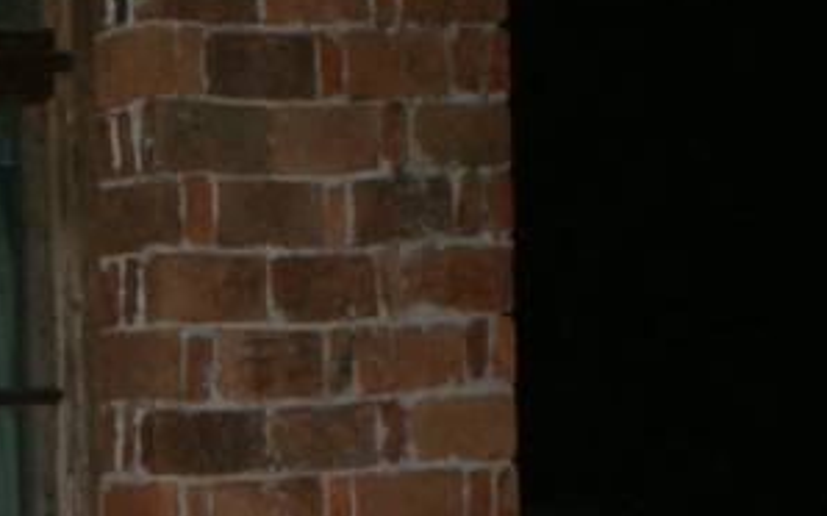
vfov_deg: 7.4
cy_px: 1097
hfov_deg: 11.7
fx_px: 3808
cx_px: -495
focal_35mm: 169
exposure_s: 1/60
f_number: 5.6
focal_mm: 24
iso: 400
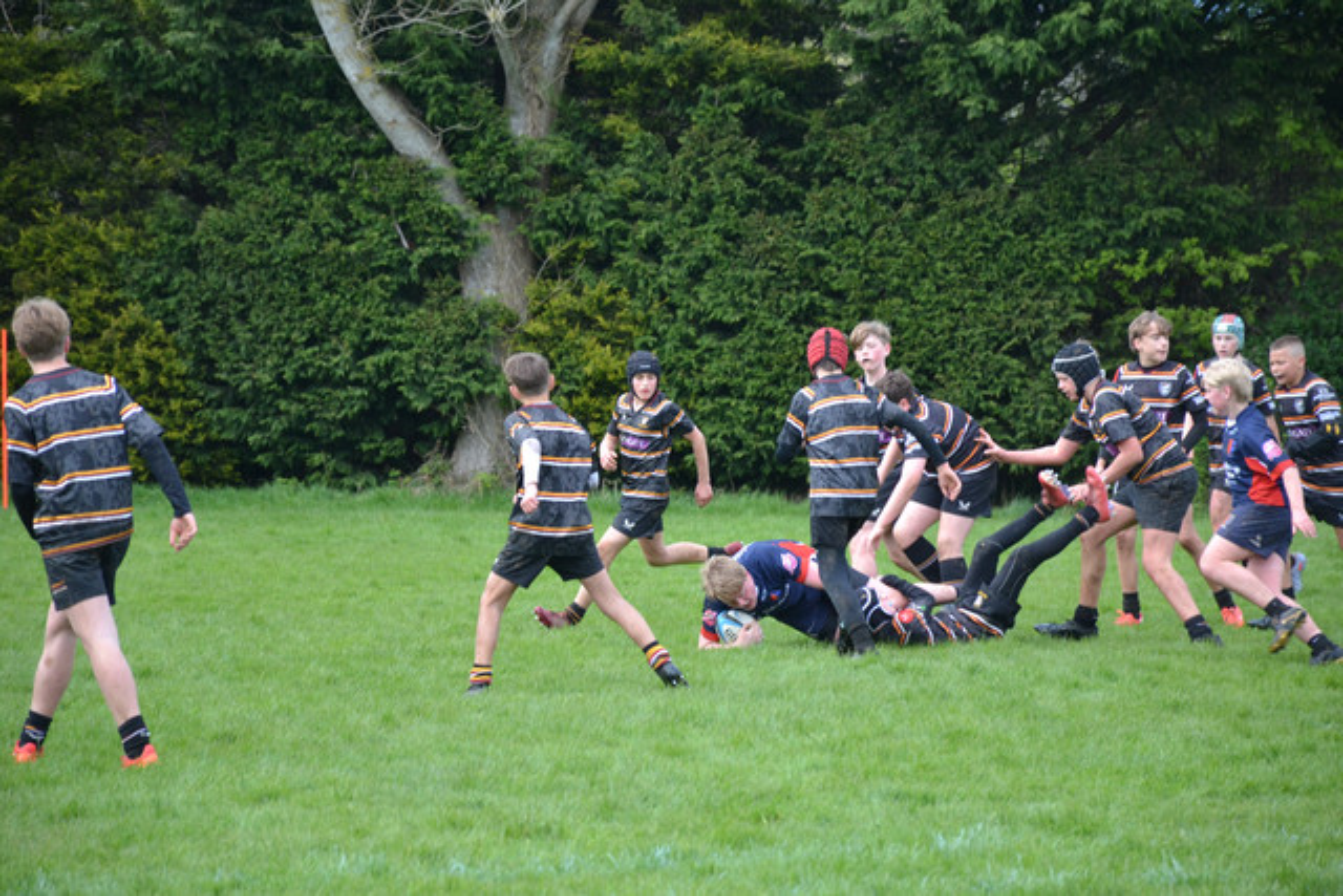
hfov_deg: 9.8
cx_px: 672
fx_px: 7835
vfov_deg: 6.5
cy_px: 448
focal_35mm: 210
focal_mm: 140
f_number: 5.6
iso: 640
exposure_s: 1/500
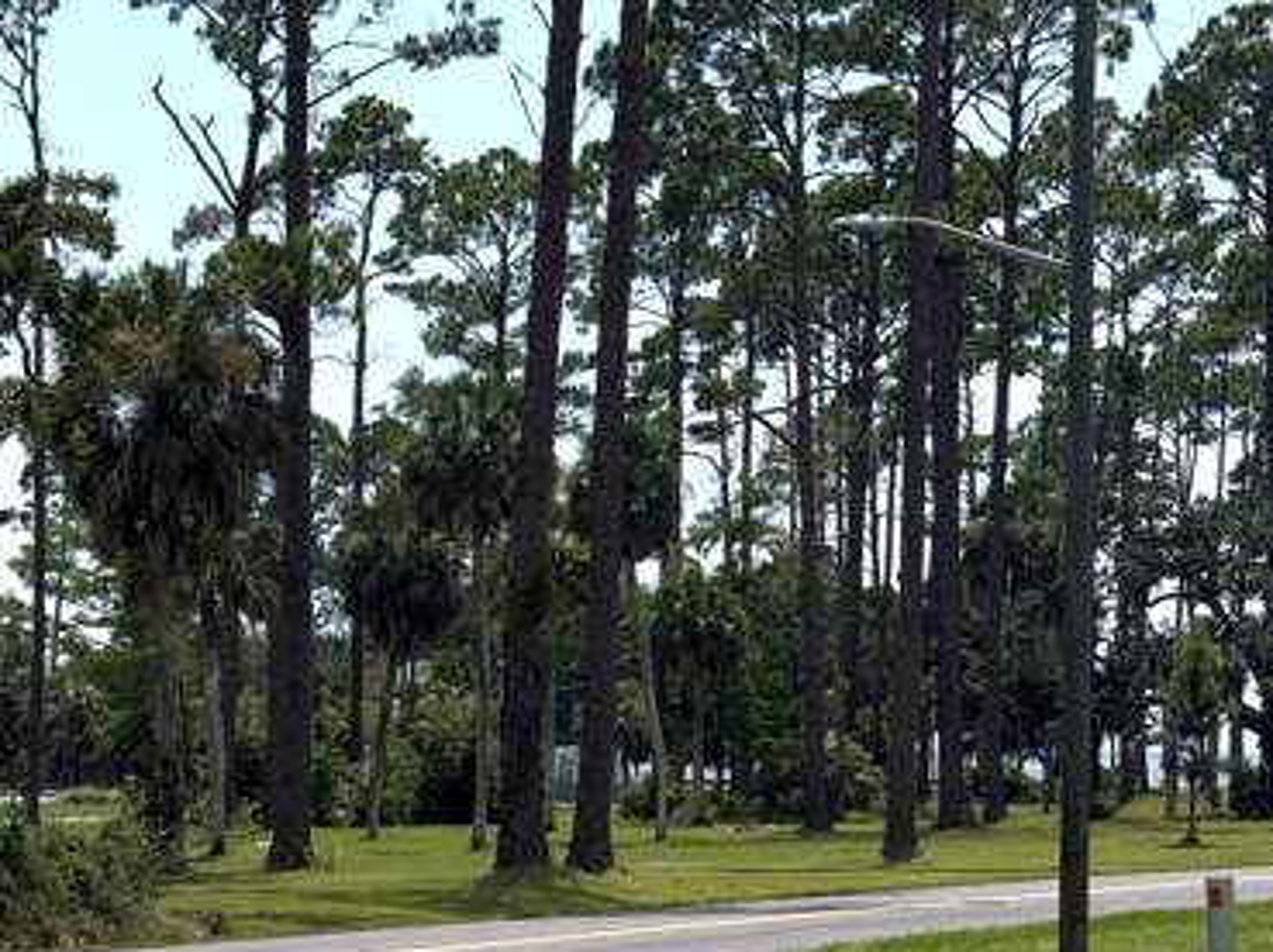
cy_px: 426
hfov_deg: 12.7
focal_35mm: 156
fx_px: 5731
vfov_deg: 9.5
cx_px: 662
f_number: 2.8
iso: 50
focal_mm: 15.66
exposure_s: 1/3195
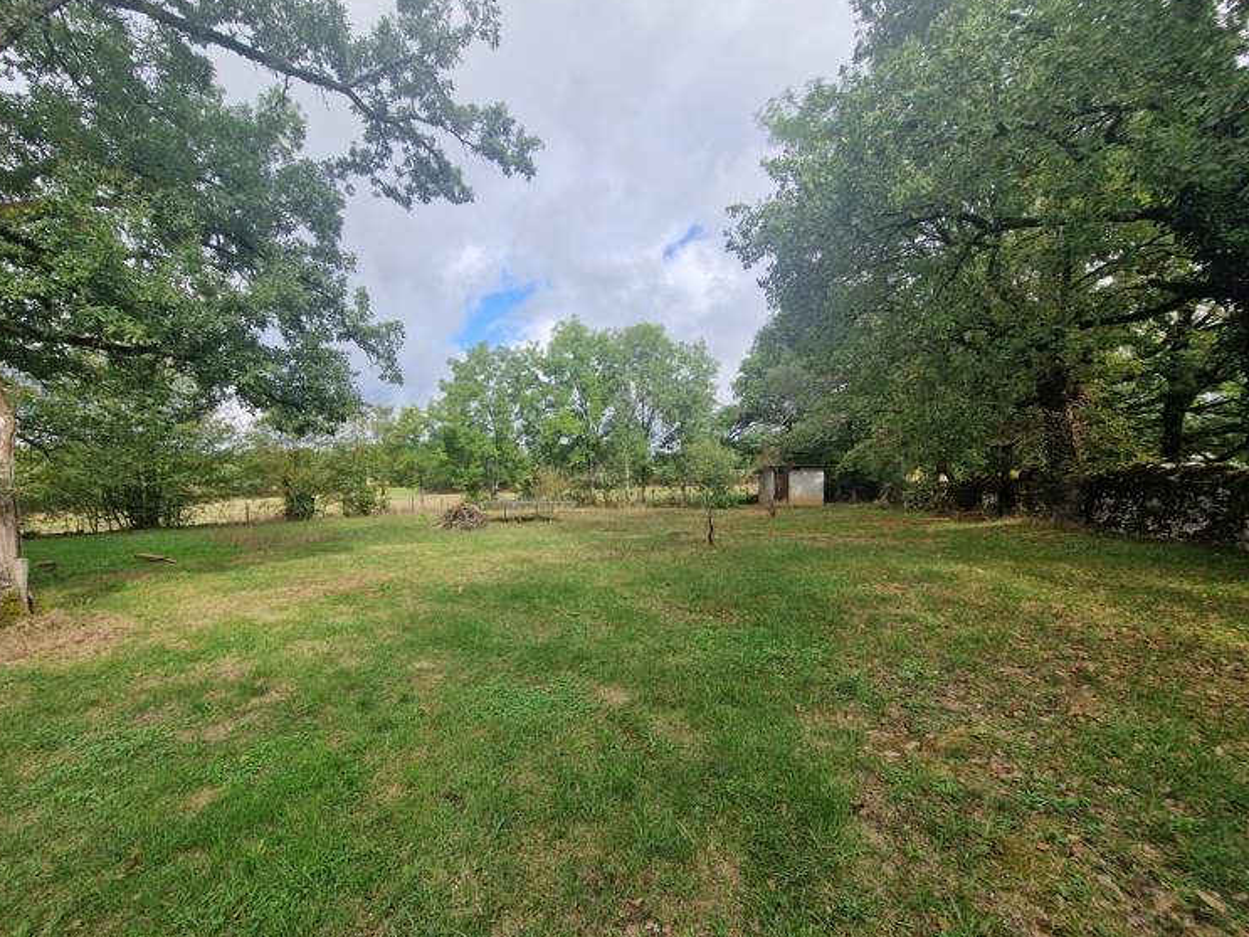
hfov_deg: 101.9
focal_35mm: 14
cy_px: 481
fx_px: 505
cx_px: 580
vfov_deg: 85.6
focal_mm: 2.2
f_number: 2.2
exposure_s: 1/1104
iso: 50
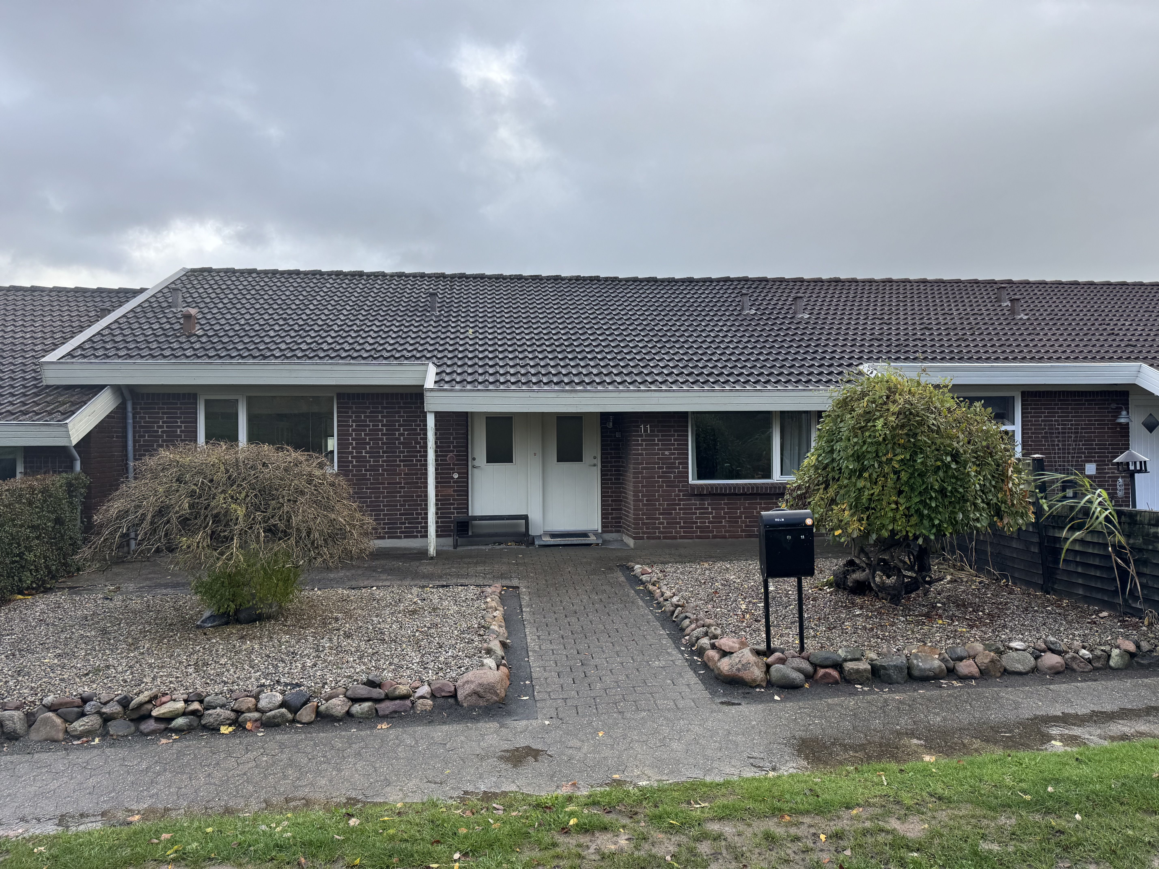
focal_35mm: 24
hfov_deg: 71.6
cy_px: 434
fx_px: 804
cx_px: 580
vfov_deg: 56.8
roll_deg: +2.0
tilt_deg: -0.1
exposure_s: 1/1026
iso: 80
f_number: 1.78
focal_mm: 6.76
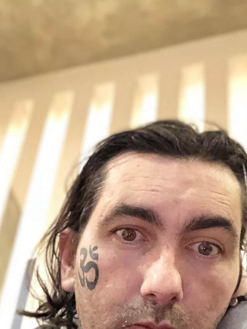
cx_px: 115
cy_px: 222
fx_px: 551
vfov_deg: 32.9
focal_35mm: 58
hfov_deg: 25.2
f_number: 2.2
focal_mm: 2.87
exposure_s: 1/17
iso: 1000
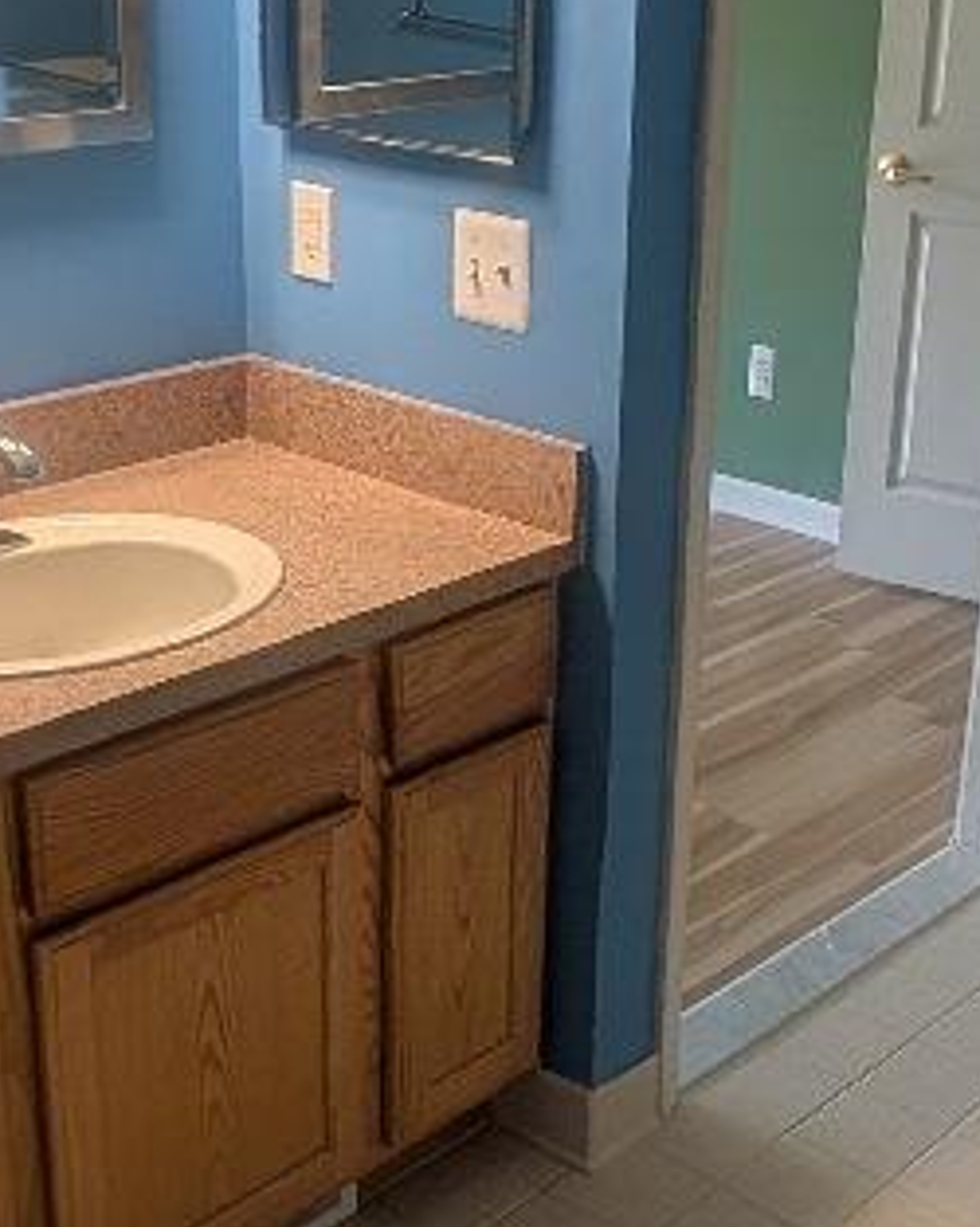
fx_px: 1851
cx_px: 592
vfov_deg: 36.7
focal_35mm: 51
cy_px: 635
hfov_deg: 29.6
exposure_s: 1/340
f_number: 1.7
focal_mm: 2.02
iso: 78
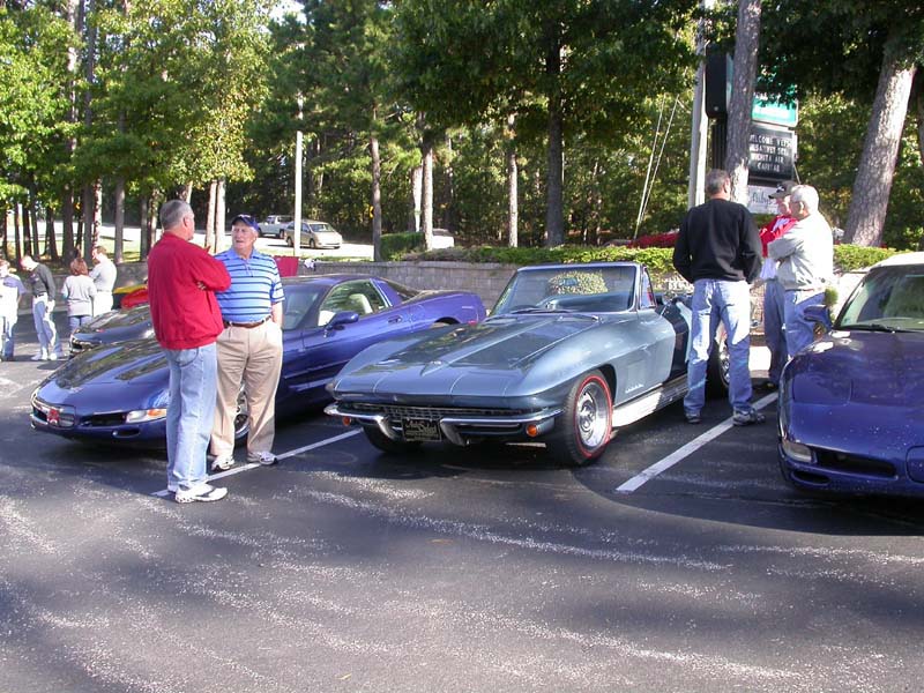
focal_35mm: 38
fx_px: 1014
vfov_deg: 37.7
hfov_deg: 49.0
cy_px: 346
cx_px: 462
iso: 100
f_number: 4.2
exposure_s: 1/138
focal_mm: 7.85
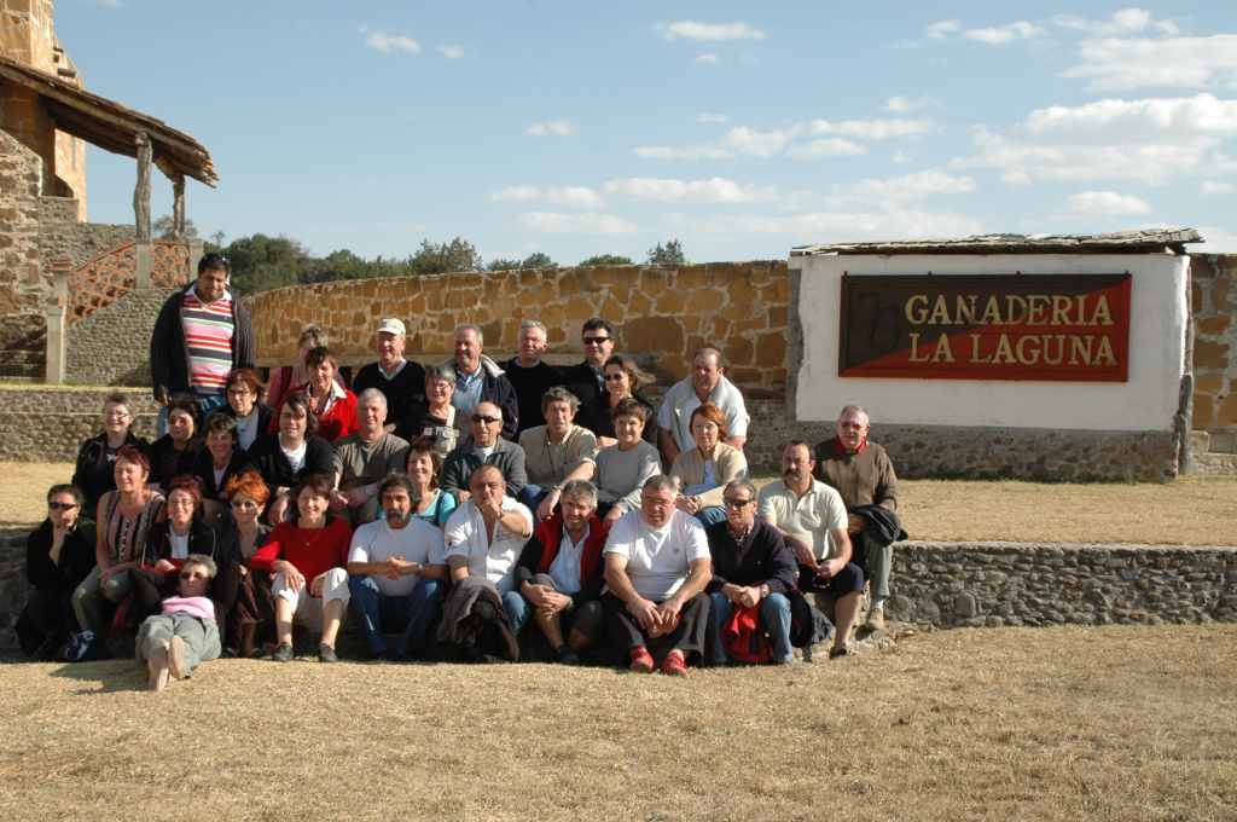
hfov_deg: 35.1
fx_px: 1956
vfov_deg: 23.7
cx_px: 618
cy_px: 411
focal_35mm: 57
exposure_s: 1/400
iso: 400
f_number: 10
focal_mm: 38
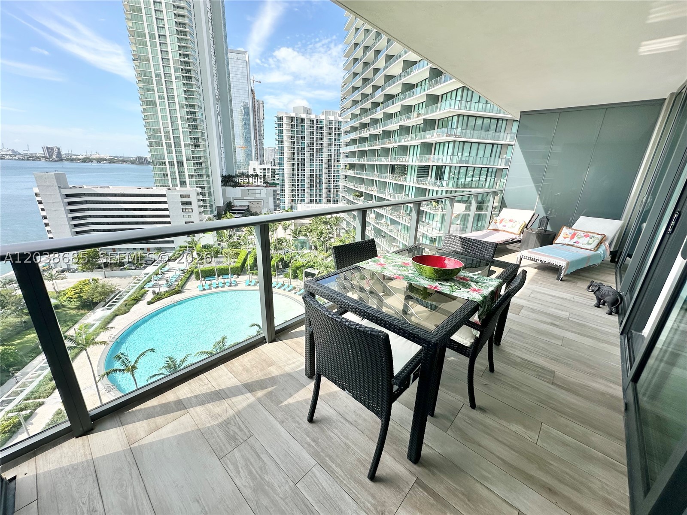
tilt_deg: -19.1
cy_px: 258
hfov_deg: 102.1
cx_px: 344
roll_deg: -2.6
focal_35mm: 14
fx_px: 278
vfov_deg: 85.7
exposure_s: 1/1014
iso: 40
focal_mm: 2.22
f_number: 2.2
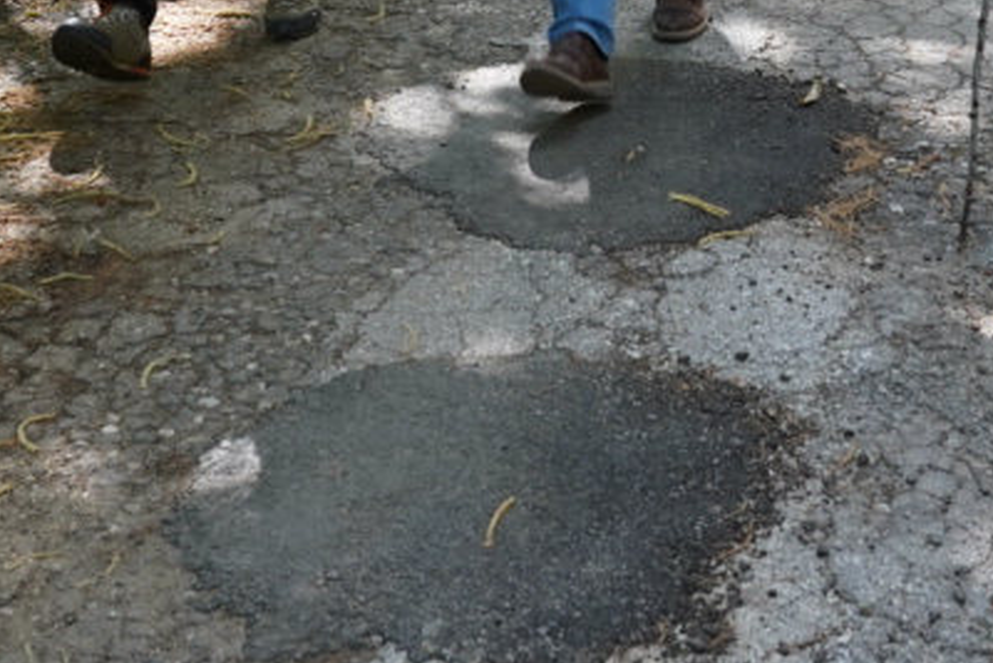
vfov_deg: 13.2
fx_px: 2676
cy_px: -375
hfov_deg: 21.0
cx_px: 549
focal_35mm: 97
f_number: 5
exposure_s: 1/125
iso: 500
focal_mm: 24
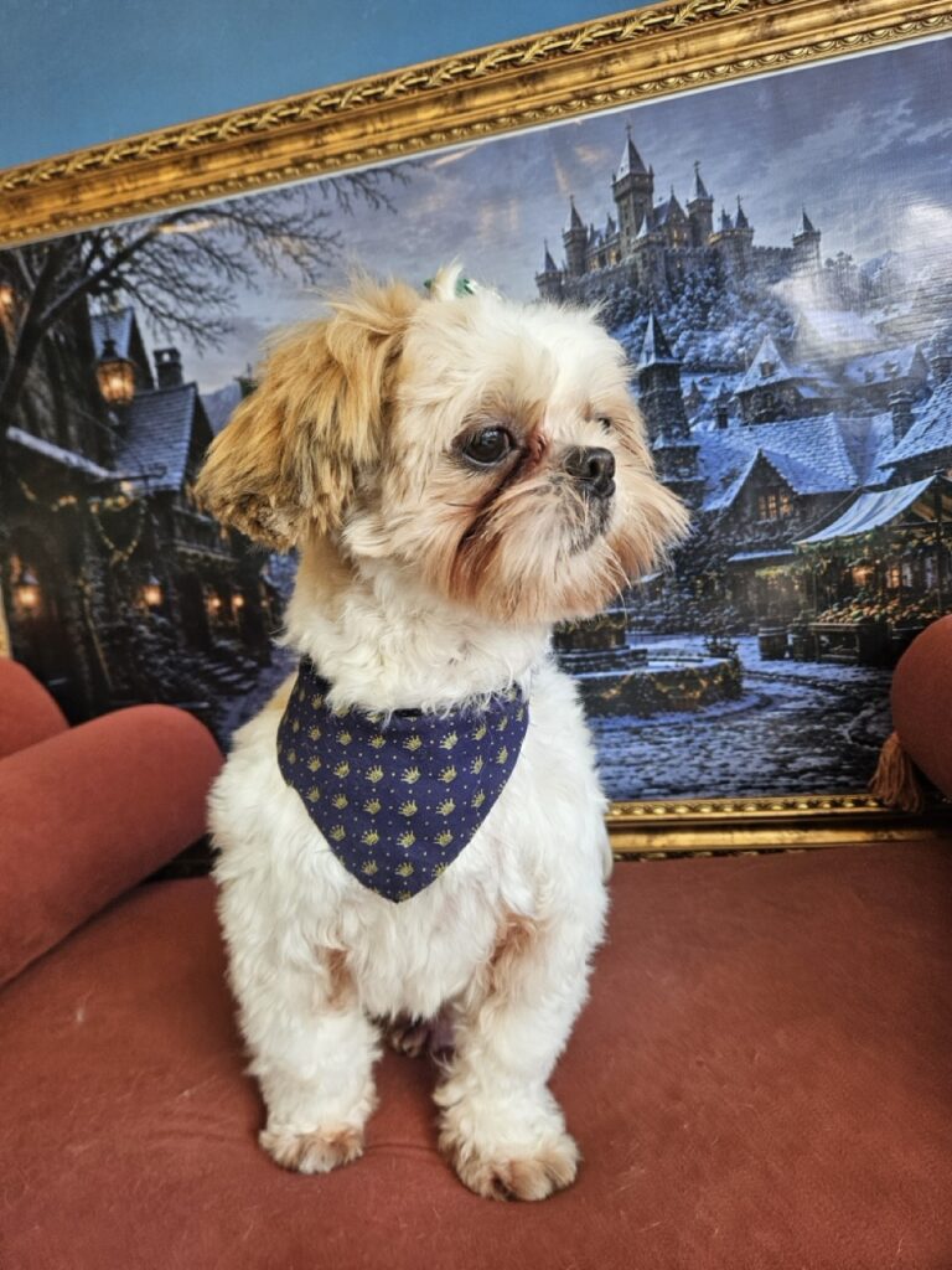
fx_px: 843
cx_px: 476
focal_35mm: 23
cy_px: 635
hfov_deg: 58.9
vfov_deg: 73.9
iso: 160
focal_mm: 5.4
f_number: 1.8
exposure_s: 1/359
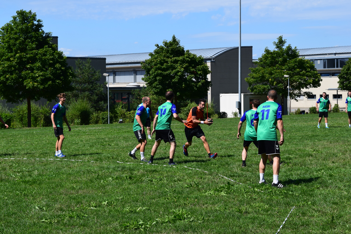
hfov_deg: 24.6
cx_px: 176
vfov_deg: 16.6
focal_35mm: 82
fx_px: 804
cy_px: 117
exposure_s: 1/500
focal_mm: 55
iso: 320
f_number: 11
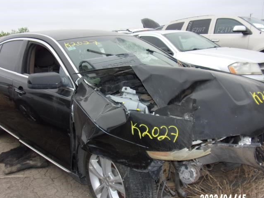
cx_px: 129
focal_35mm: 30
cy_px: 103
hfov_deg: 60.0
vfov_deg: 46.8
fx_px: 229
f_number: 3.3
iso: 80
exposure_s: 1/400
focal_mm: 4.3
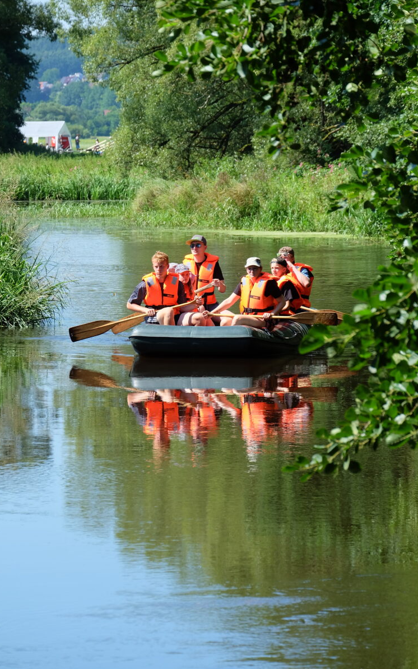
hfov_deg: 6.3
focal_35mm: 209
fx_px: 3810
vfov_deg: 10.0
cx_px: 208
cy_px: 336
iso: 400
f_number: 8
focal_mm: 135.7
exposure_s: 1/240
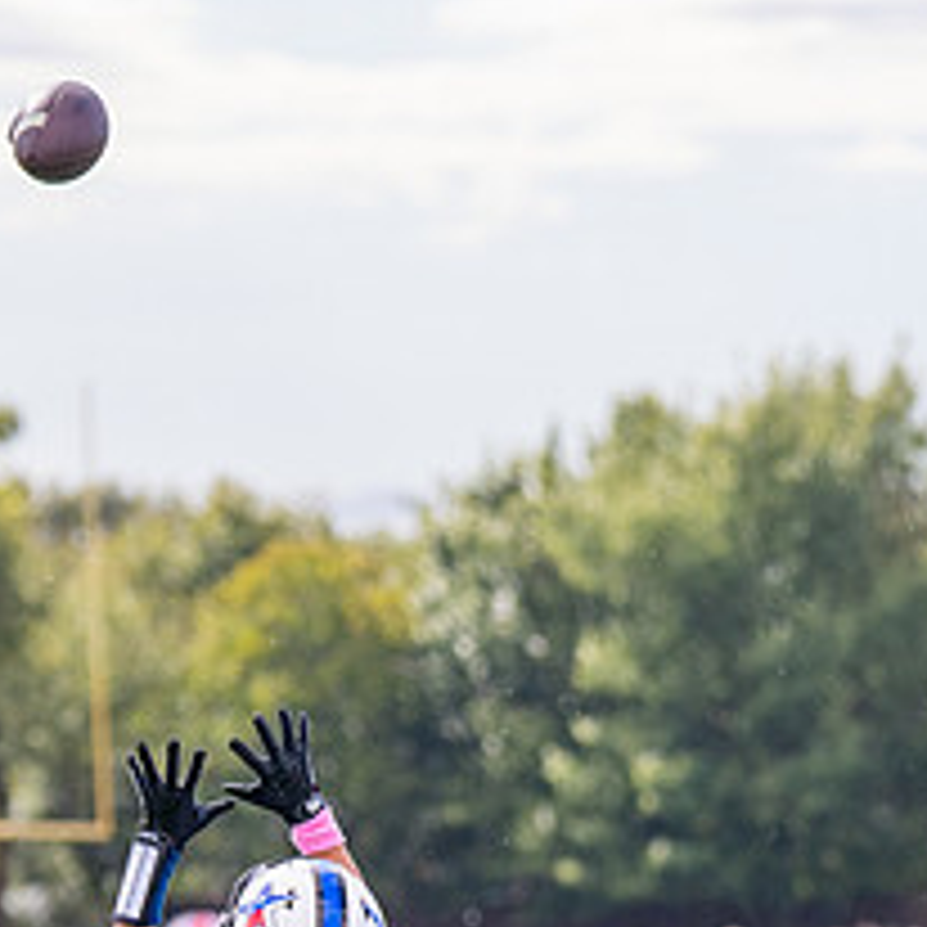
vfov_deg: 4.3
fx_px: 12422
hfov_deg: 4.3
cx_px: 121
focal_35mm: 410
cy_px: 1189
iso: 400
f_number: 2.8
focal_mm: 105
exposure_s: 1/3200
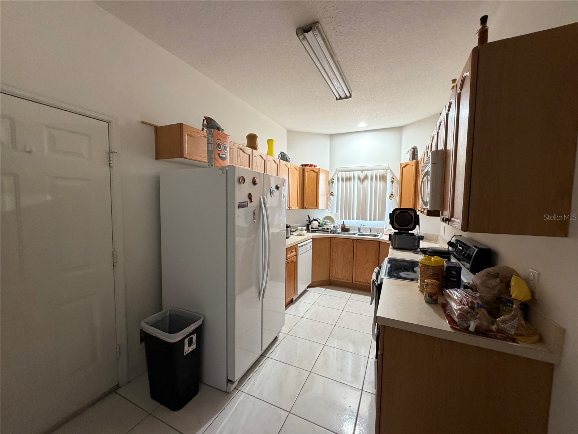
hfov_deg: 102.1
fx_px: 234
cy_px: 217
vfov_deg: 85.7
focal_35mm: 14
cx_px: 289
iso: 320
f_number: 2.2
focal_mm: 2.22
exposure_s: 1/60
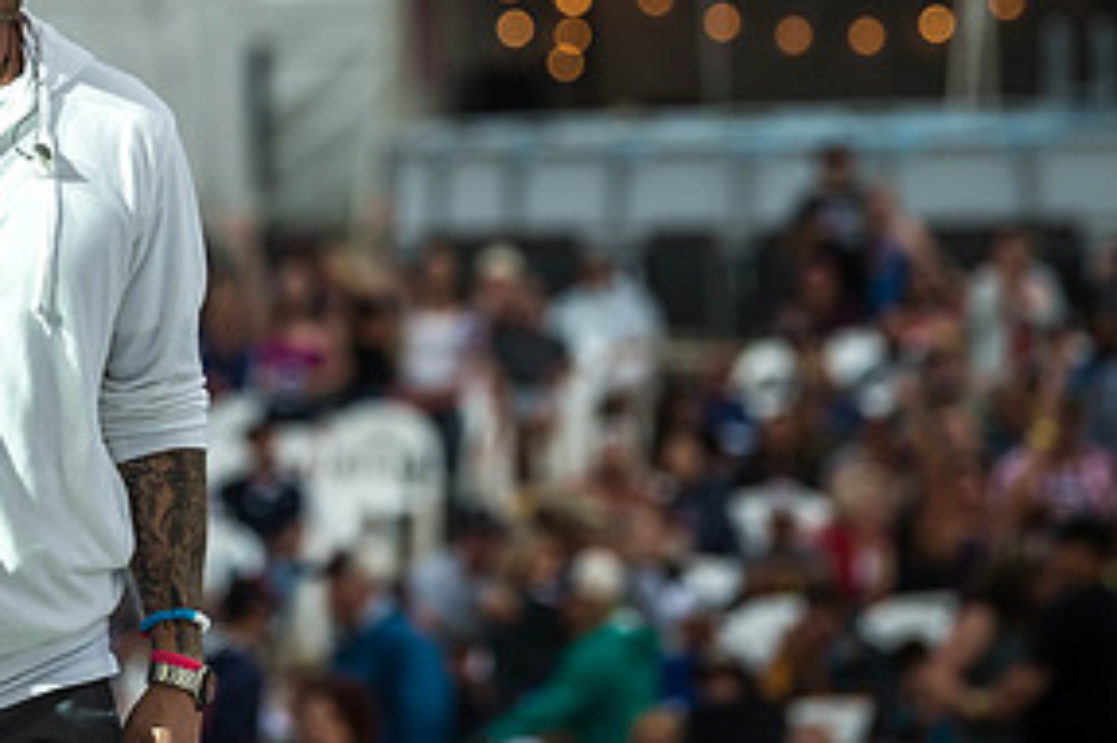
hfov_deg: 6.6
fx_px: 9644
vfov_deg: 4.4
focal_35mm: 311
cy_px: 75
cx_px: 272
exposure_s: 1/1000
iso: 500
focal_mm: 135
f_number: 2.8
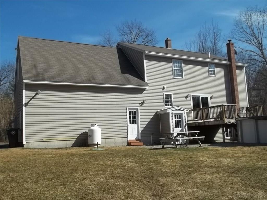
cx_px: 134
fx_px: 255
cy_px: 100
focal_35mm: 33
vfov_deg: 42.9
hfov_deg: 55.4
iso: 64
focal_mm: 5.9
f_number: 8
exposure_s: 1/200
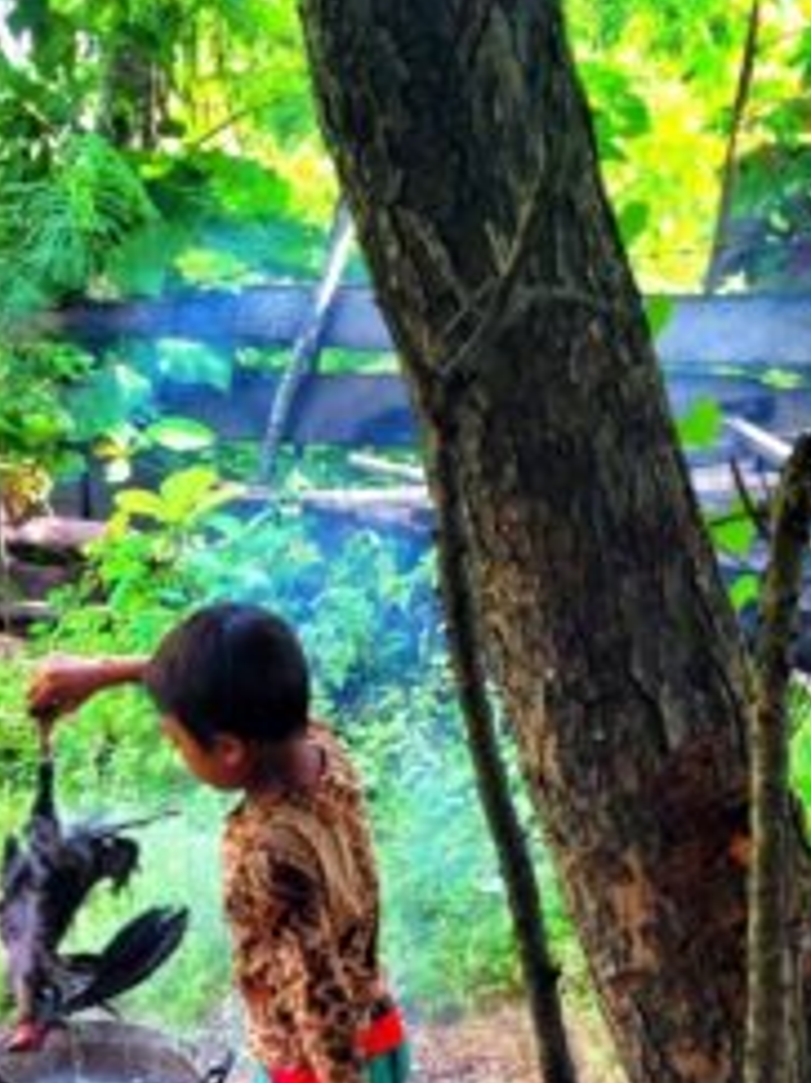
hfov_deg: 20.2
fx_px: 2251
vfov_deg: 25.9
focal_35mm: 72
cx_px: 140
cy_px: 1034
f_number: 2.4
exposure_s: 1/60
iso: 64
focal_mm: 4.28
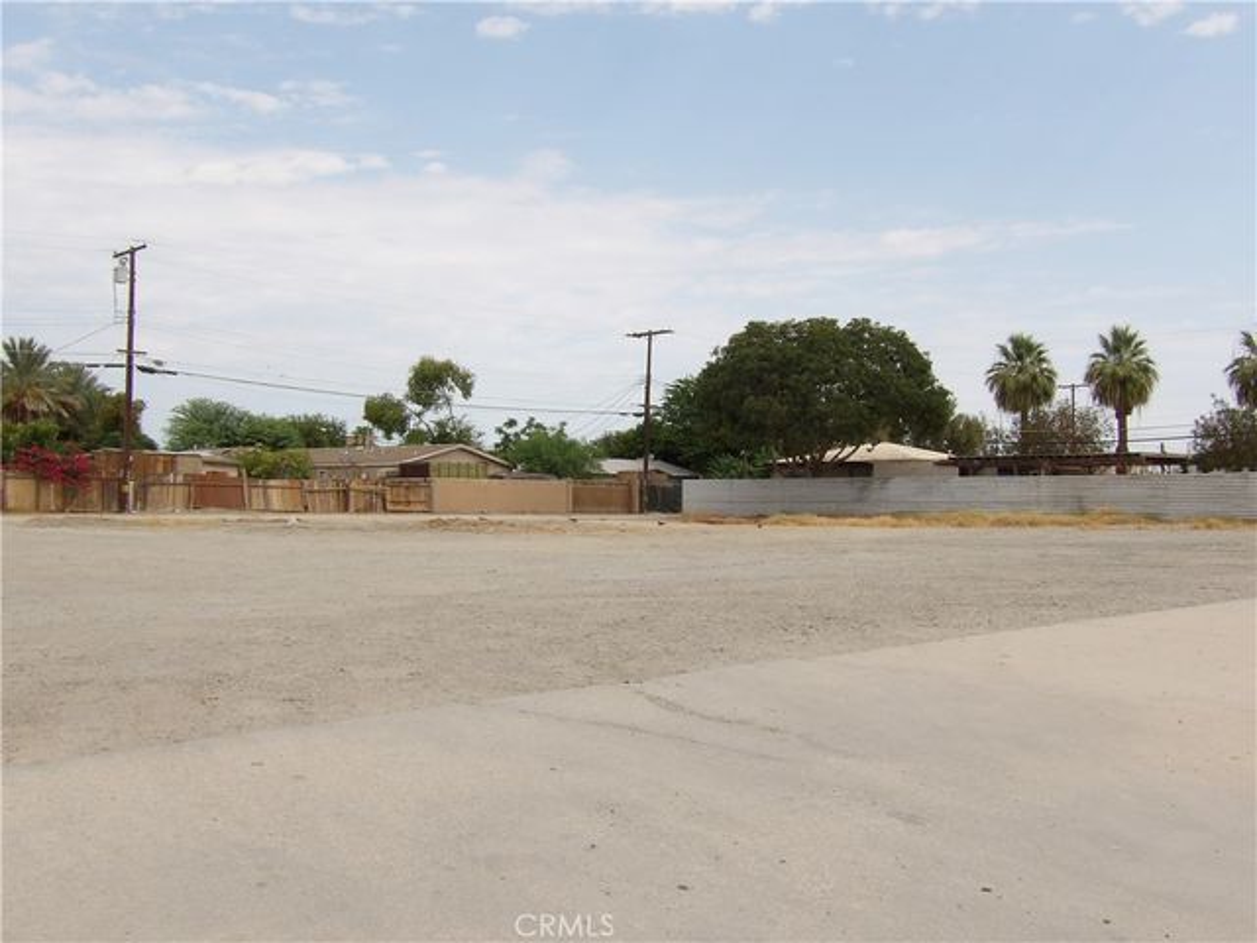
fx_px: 1416
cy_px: 472
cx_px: 628
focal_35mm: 39
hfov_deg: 47.9
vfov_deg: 36.8
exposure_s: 1/195
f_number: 7.4
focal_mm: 7
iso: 100
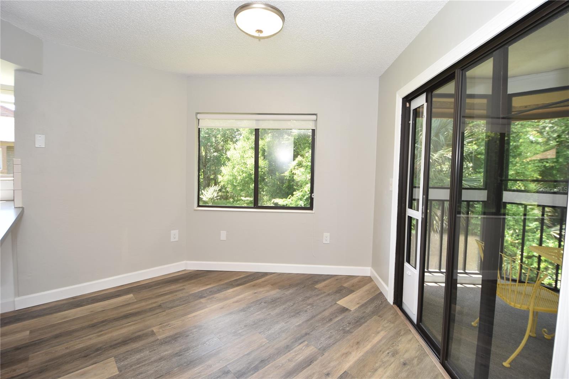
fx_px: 237
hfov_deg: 100.4
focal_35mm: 15
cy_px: 190
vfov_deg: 77.3
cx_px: 284
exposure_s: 1/60
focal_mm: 10
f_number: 4
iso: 200
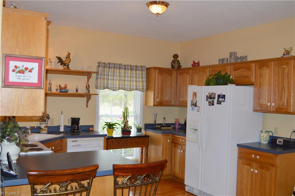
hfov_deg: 53.2
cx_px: 148
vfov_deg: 36.8
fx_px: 295
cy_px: 98
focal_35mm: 36
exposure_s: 1/60
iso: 500
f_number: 4
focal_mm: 24
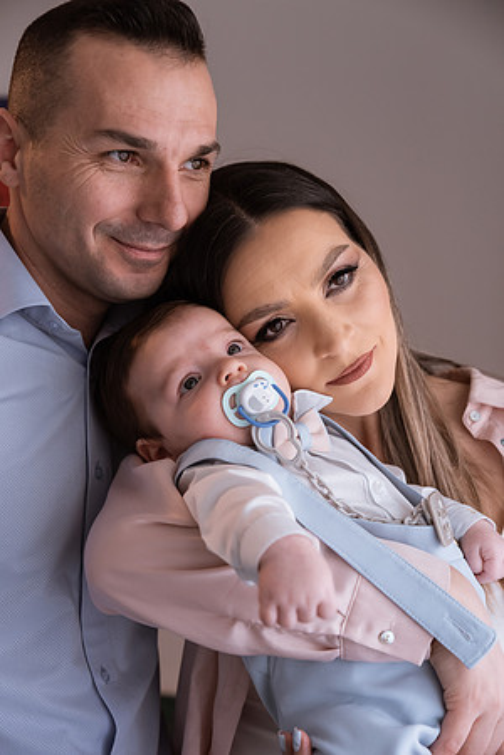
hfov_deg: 23.4
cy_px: 378
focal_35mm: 58
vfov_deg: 34.5
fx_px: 1218
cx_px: 252
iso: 1000
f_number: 4
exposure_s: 1/160
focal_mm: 58
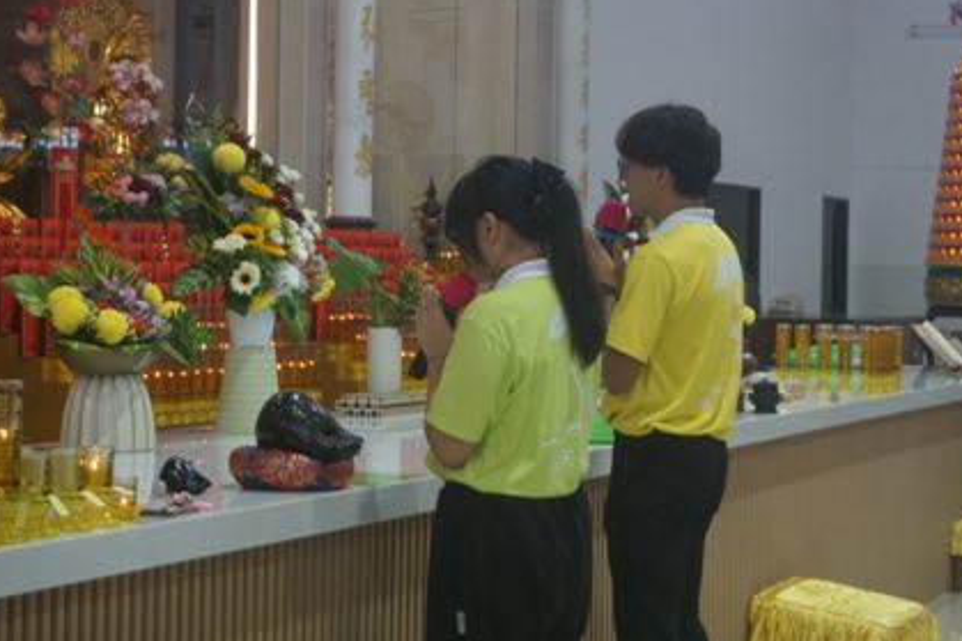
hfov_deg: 23.6
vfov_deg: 15.9
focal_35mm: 86
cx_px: 537
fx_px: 2297
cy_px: 283
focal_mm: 50
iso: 1250
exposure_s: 1/160
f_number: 5.6
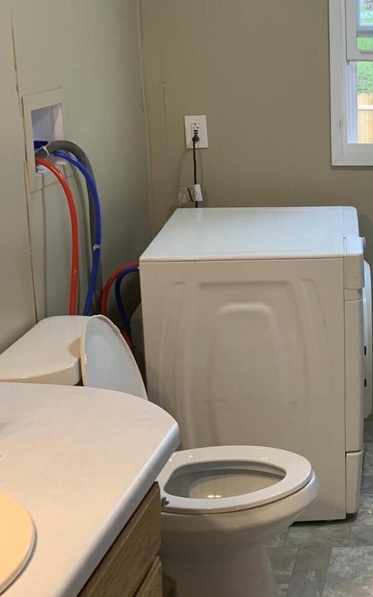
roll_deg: +0.0
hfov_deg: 21.0
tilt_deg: -11.1
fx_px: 928
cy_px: 233
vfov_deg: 35.5
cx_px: 459
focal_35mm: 57
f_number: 1.8
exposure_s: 1/60
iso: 100
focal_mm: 4.25
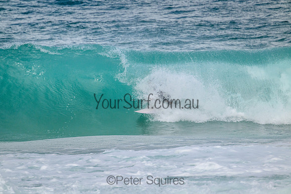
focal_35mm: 800
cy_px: 97
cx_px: 146
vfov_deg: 1.7
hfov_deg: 2.6
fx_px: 6468
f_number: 11
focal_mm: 800
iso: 1000
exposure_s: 1/2000
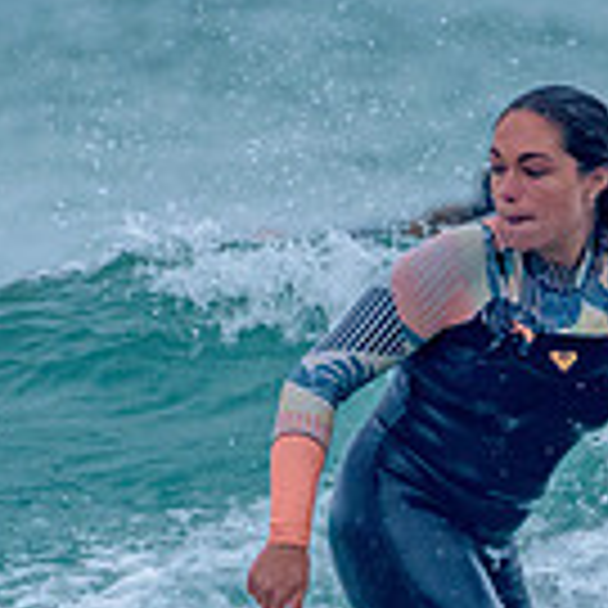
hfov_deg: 0.8
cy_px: 613
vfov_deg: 0.8
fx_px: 45486
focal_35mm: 2289
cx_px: 440
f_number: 5.6
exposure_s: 1/2000
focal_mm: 500
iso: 800
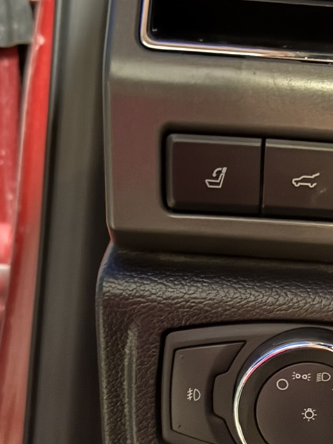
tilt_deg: -6.3
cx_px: 322
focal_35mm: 71
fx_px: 911
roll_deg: -2.4
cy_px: 311
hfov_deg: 20.2
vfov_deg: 27.2
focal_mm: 6.76
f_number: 1.78
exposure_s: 1/2
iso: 4000
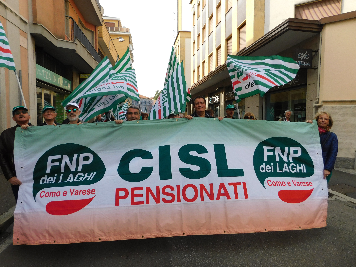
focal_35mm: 23
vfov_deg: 58.9
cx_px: 178
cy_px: 134
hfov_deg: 73.9
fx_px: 237
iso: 125
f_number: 3
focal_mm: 4
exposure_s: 1/500
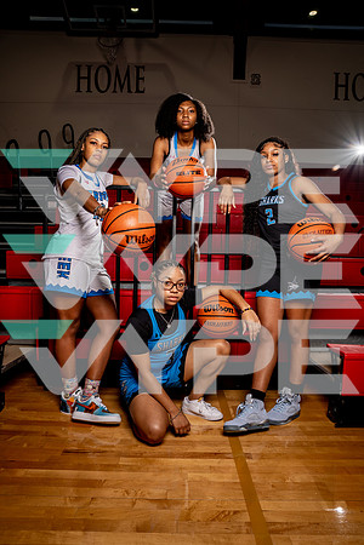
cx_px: 182
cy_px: 272
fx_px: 364
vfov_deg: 73.7
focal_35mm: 24
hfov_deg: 53.1
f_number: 7.1
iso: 100
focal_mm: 24
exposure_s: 1/250
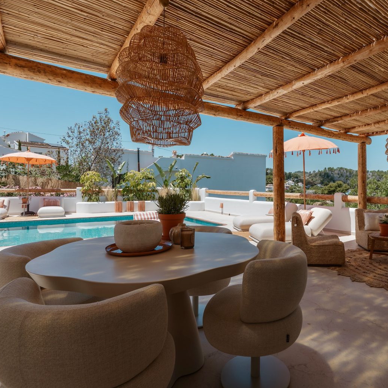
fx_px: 275
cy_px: 199
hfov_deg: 68.7
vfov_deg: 70.5
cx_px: 255
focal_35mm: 22
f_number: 13
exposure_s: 1/100
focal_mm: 16.5
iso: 64
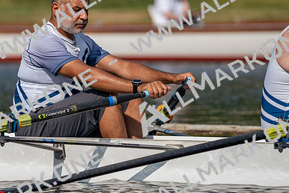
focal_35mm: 530
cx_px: 75
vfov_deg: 2.6
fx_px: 4258
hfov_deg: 3.9
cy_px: 66
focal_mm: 353
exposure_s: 1/1600
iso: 100
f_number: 6.3
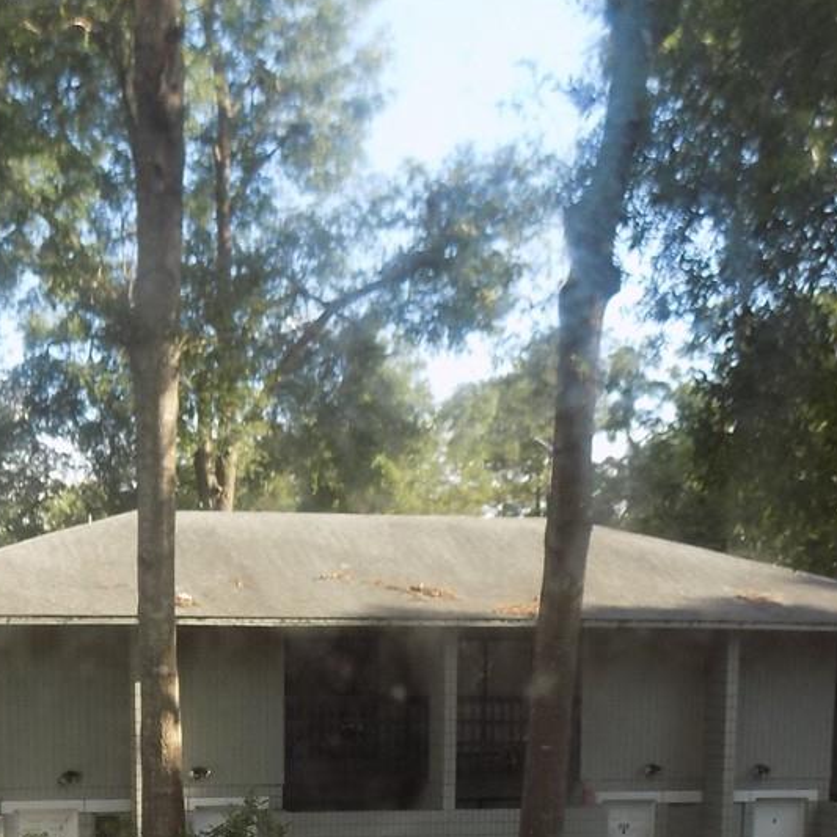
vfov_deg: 26.1
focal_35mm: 61
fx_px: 1669
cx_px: 281
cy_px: 909
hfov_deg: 28.0
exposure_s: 1/200
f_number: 3.1
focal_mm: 4
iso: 80
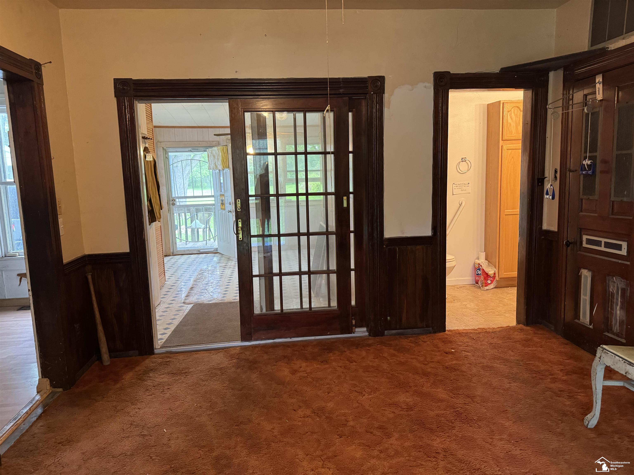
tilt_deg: -8.5
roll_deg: +1.6
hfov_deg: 71.6
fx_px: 440
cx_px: 317
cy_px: 238
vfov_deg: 56.8
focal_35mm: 24
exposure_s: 1/60
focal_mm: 6.76
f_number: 1.78
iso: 500
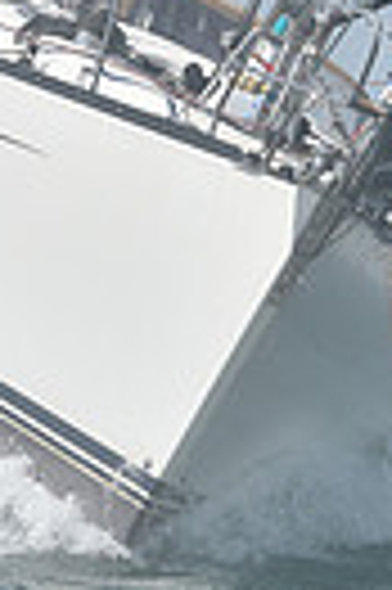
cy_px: 52
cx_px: 144
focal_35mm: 444
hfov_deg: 3.1
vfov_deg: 4.6
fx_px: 7271
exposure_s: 1/800
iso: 320
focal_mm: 100
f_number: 13
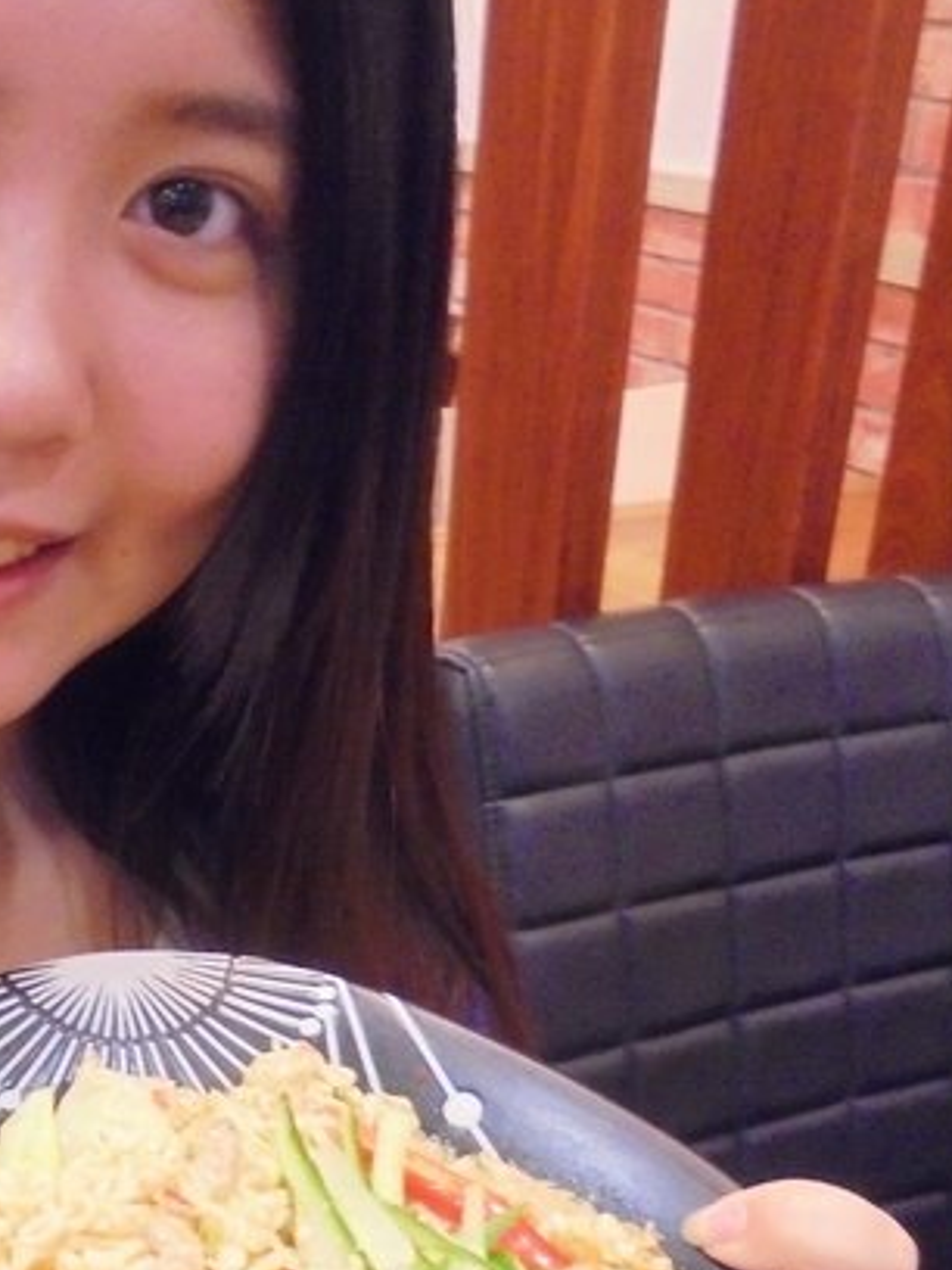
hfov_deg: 27.5
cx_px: 87
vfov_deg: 36.3
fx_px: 1870
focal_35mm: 51
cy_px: 1005
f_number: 3.5
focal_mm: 4.6
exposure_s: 1/6
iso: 400
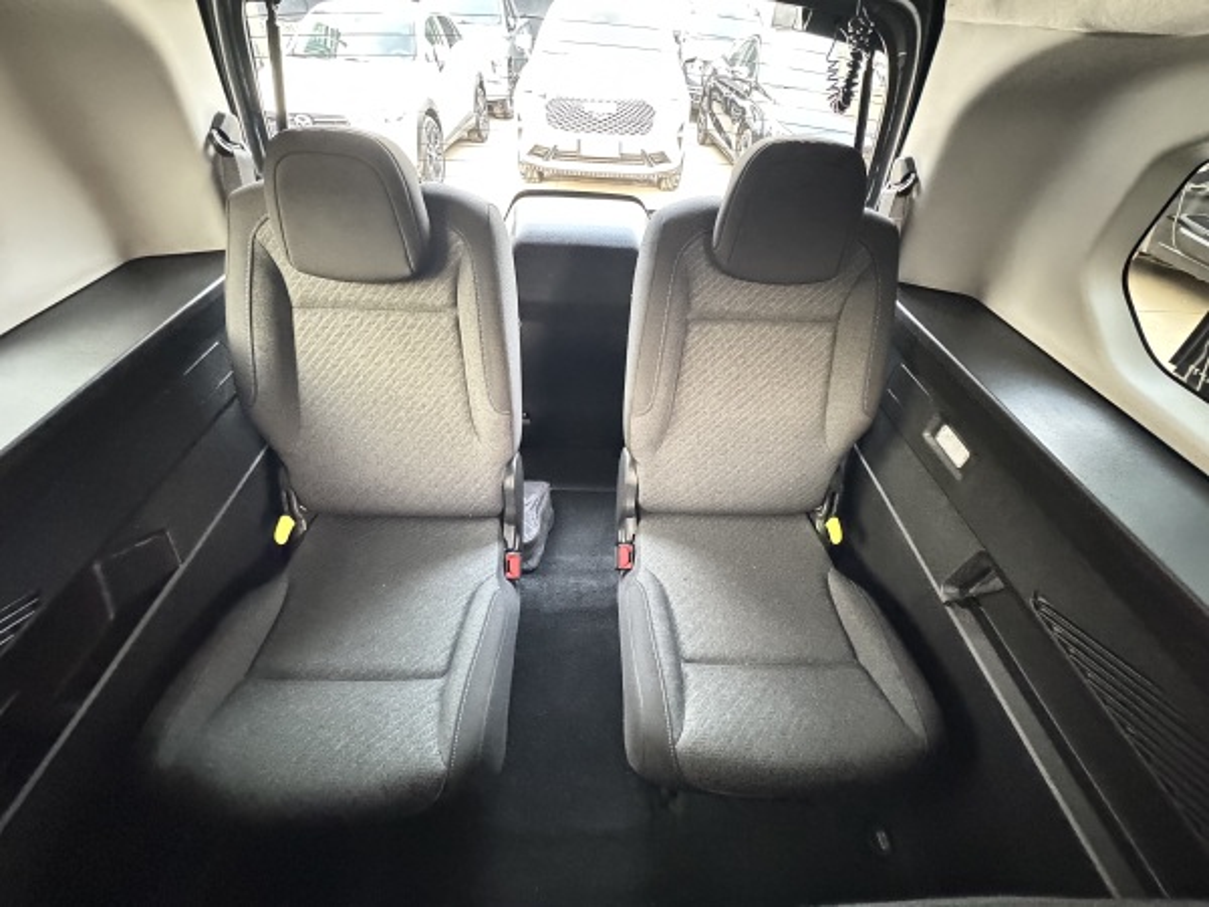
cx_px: 604
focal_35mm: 14
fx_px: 489
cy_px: 454
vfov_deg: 85.7
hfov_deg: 102.1
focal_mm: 2.22
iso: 2500
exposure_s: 1/21
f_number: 2.2
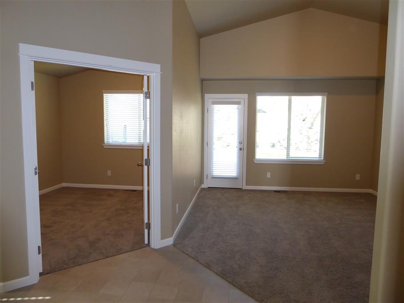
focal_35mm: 24
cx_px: 202
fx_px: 280
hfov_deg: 71.6
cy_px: 152
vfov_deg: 56.8
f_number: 3.3
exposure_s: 1/60
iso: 320
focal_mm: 4.3
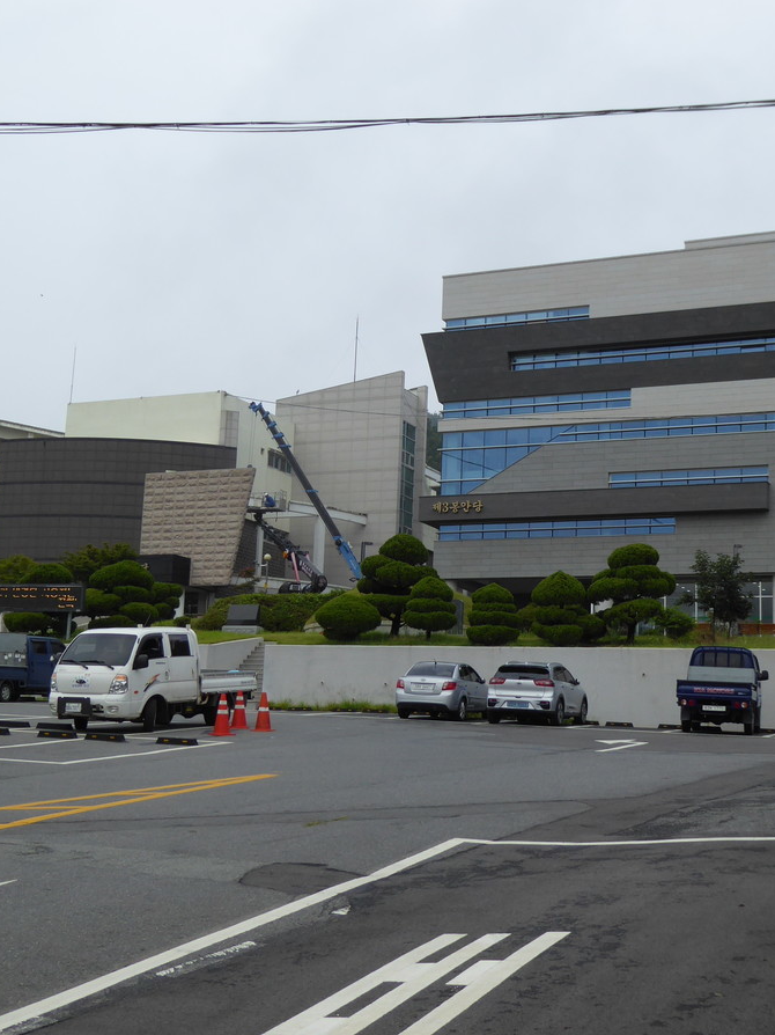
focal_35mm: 47
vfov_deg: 40.4
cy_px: 519
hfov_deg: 30.8
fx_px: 1404
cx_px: 421
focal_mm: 6.3
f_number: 3.7
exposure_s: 1/800
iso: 100
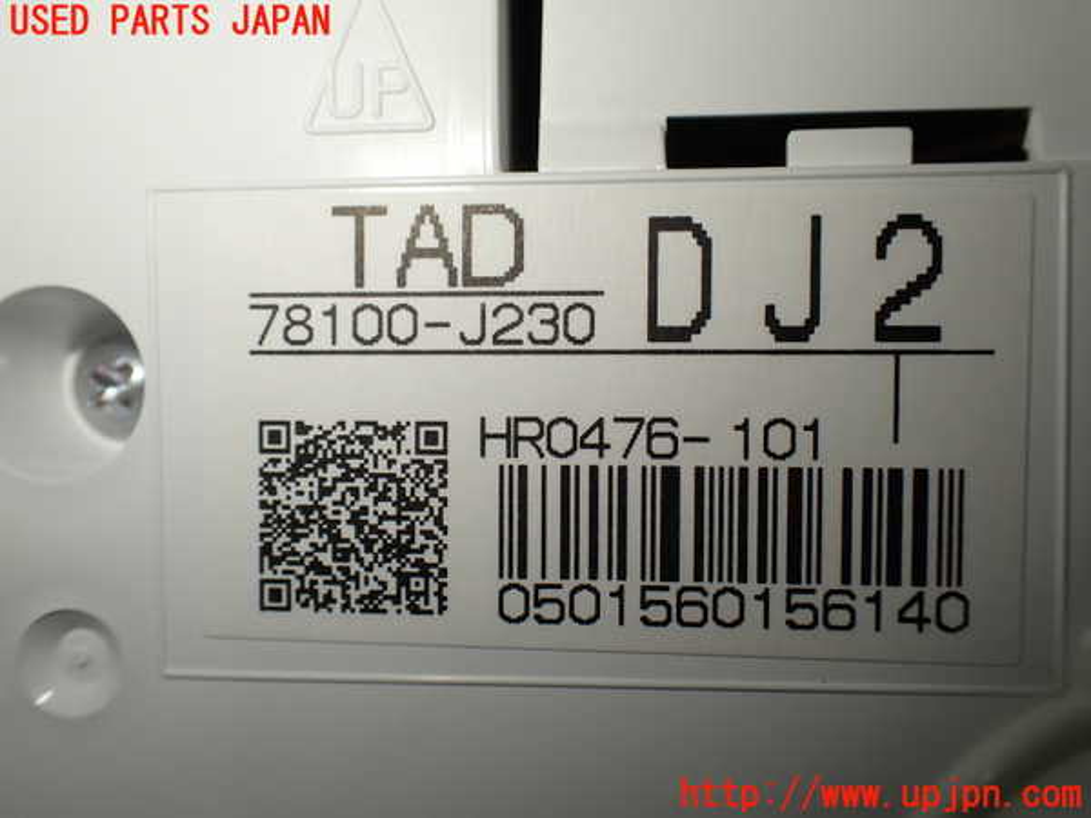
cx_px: 546
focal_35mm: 30
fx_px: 946
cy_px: 409
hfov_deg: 60.0
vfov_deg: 46.8
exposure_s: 1/160
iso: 100
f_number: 3.2
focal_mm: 5.4
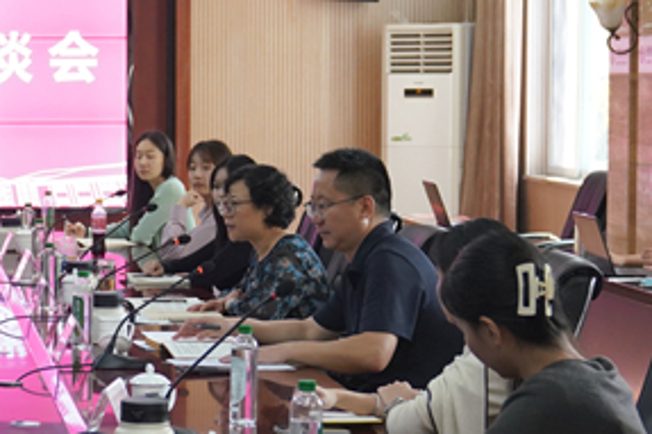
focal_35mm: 106
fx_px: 1919
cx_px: -109
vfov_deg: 12.9
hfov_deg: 18.4
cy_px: 250
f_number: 3.5
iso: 2000
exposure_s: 1/125
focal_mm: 38
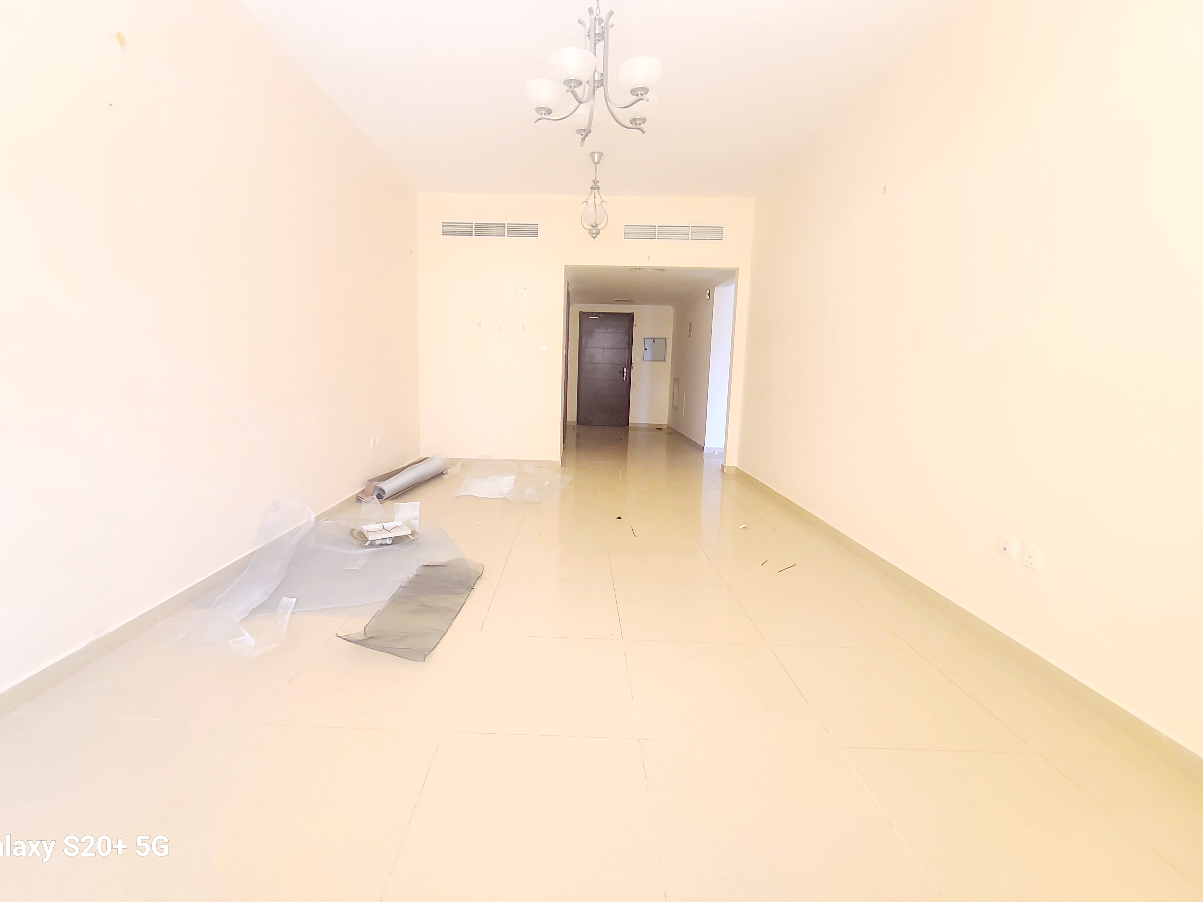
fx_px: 487
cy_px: 438
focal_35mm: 14
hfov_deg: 101.9
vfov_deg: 85.7
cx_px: 557
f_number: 2.2
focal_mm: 2.2
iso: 250
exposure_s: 1/60.2
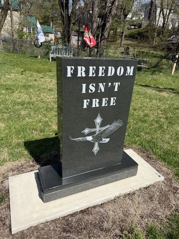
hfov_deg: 56.8
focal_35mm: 24
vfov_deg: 71.6
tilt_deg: -21.8
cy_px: 120
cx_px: 90
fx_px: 165
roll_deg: -5.1
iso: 80
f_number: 1.78
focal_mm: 6.76
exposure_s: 1/4167
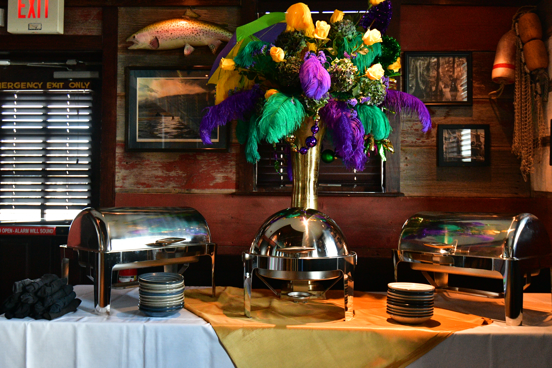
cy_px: 184
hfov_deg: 55.8
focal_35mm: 34
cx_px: 276
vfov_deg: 38.9
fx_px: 521
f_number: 4
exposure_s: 1/160
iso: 4000
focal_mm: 23
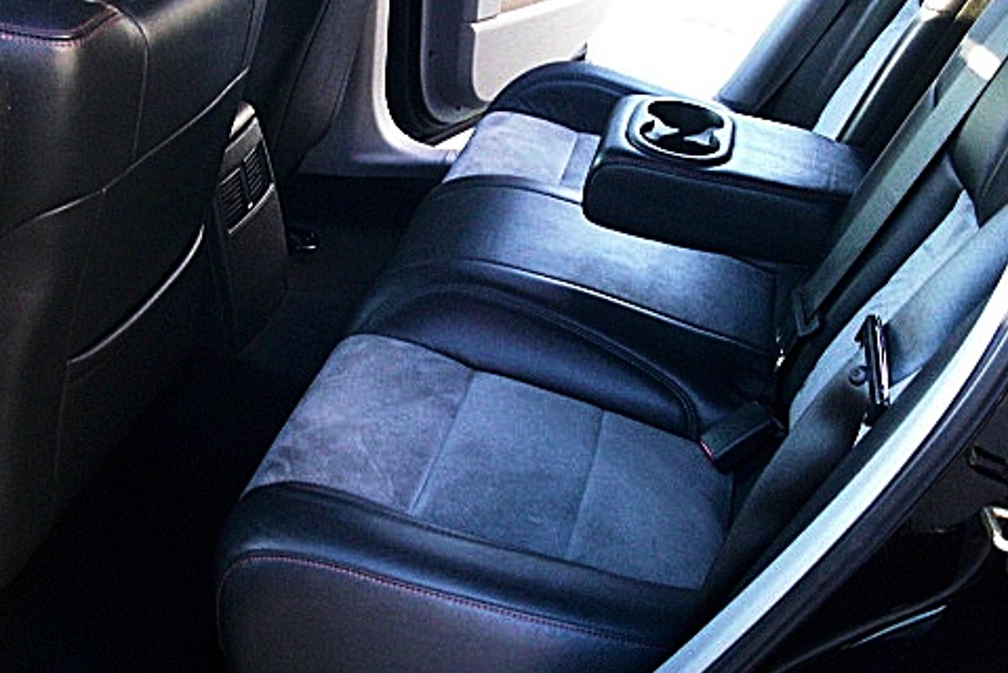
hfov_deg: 39.4
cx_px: 412
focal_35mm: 50
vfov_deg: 27.0
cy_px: 269
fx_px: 1401
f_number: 2.8
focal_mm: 6.3
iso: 800
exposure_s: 1/100
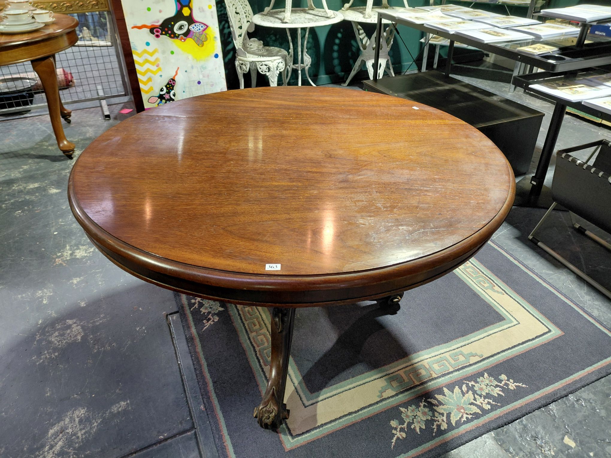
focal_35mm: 25
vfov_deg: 54.9
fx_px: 441
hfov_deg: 69.4
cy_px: 229
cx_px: 306
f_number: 1.8
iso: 125
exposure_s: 1/50.1
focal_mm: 4.69
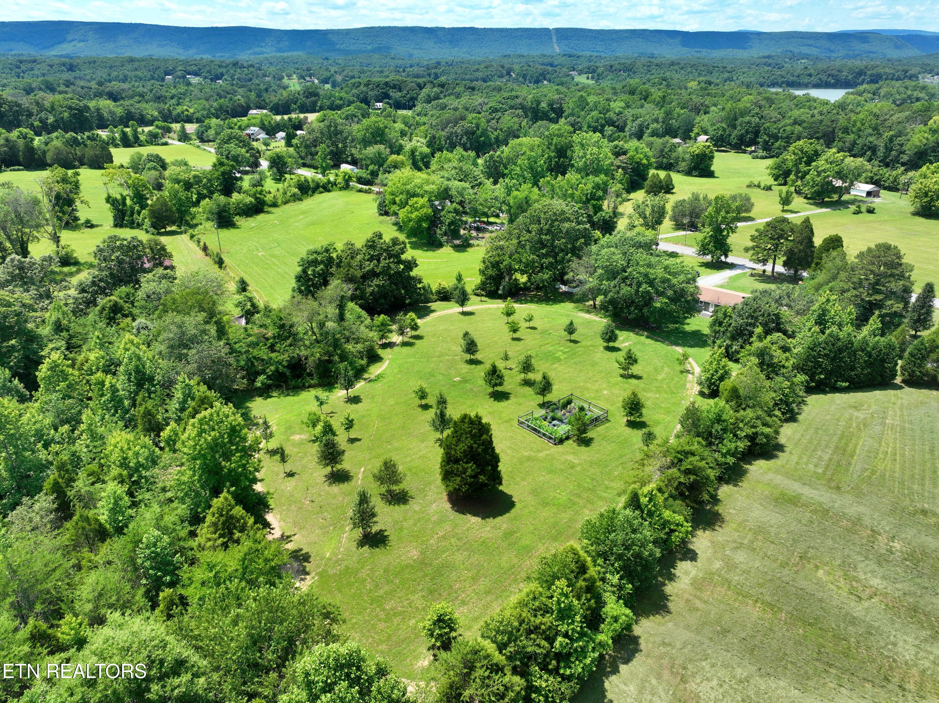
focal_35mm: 24
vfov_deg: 56.8
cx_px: 470
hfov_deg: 71.6
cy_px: 352
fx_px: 651
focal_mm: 12.29
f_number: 2.8
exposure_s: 1/1600
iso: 110
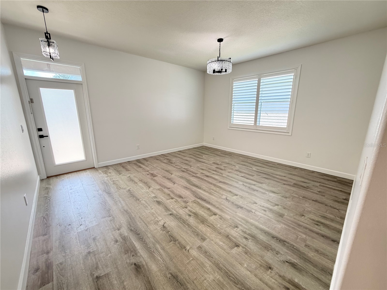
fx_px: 157
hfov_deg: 102.1
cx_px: 194
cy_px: 145
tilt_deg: -12.3
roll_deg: +0.4
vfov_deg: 85.7
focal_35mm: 14
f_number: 2.2
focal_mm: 2.22
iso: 320
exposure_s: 1/60
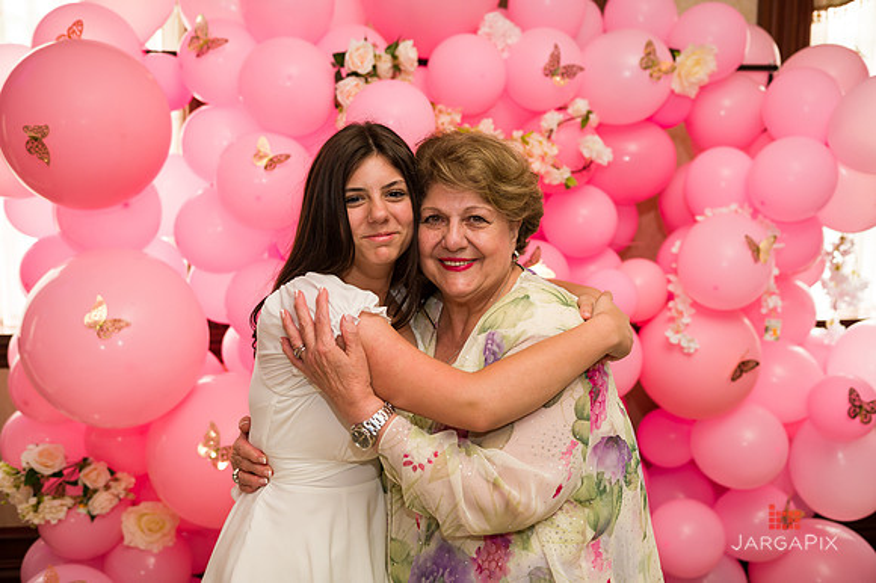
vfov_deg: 35.0
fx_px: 924
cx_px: 438
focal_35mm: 38
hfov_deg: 50.7
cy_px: 292
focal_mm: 38
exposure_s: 1/125
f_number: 4
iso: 1250
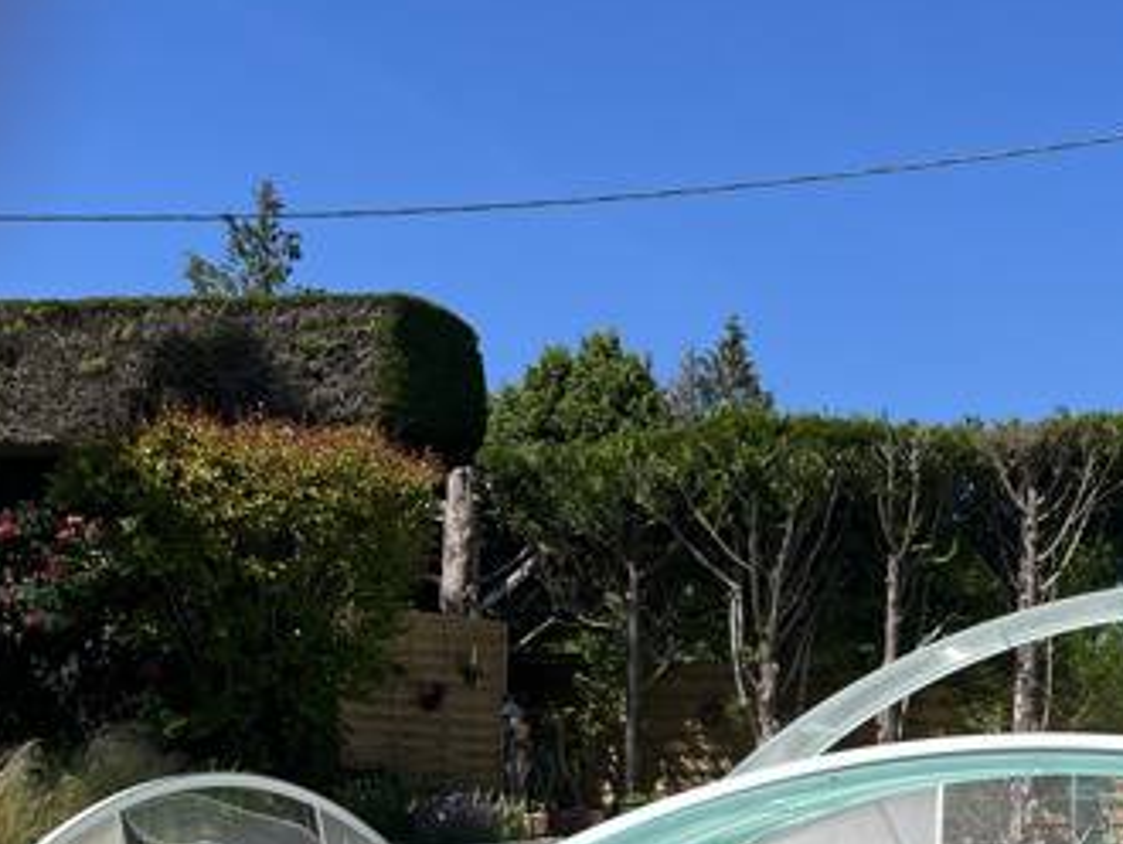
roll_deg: +0.5
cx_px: 1171
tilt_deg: +0.3
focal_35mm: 63
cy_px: 759
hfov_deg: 28.5
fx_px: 2045
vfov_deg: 22.7
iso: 50
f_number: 1.6
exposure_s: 1/5319
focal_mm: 5.1
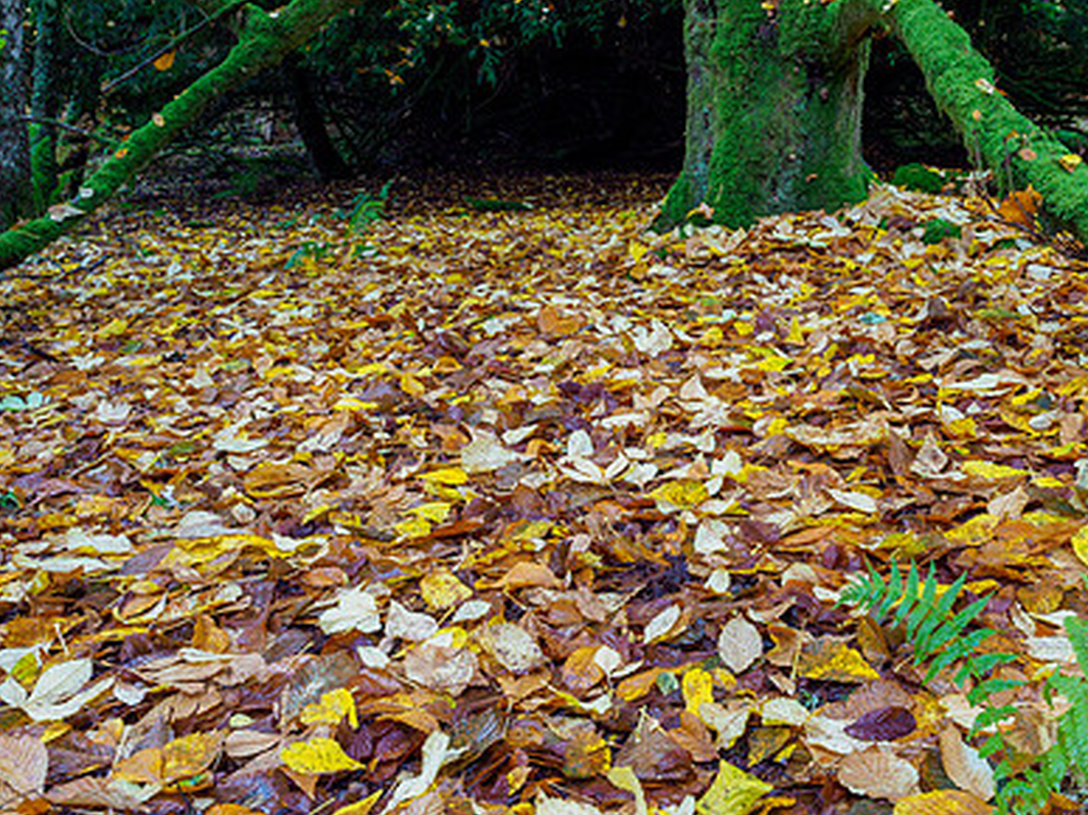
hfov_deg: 49.7
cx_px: 793
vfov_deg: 39.6
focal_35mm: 36
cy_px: 392
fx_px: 1131
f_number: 7.1
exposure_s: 1
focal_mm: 12
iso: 200
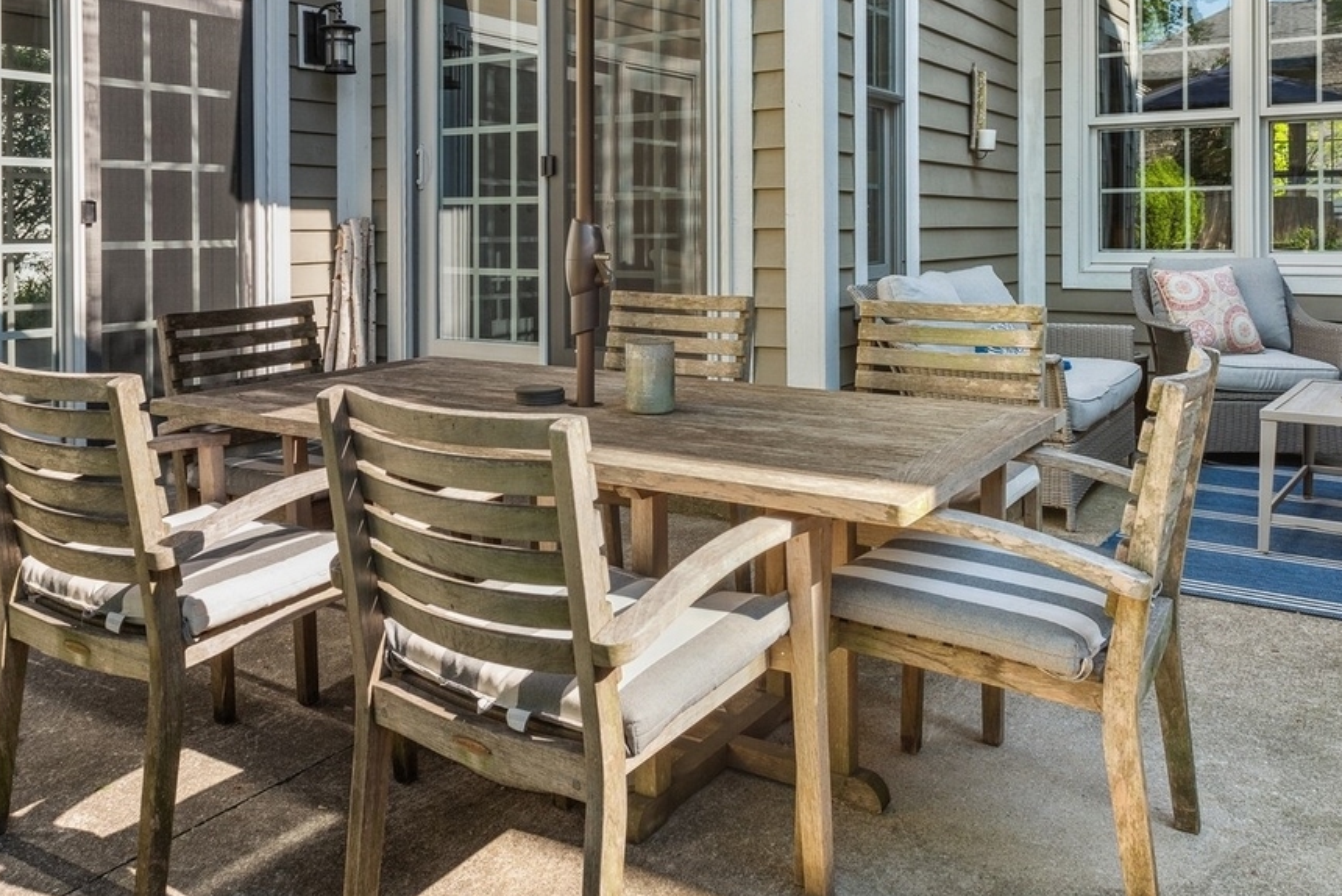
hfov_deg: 58.7
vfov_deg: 40.0
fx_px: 1193
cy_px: 228
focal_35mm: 32
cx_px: 648
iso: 400
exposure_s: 1/200
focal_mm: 17
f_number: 8
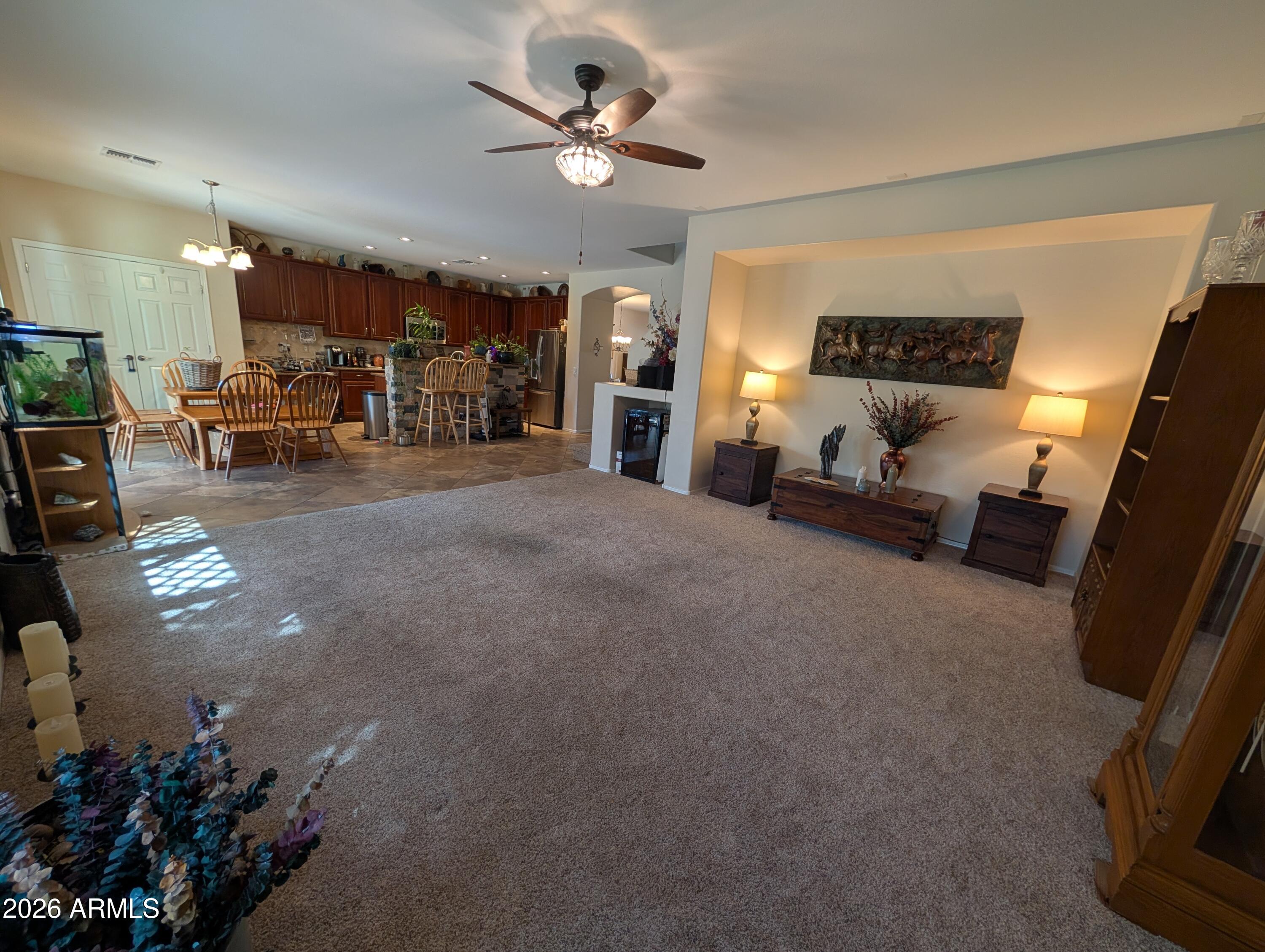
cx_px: 632
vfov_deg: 94.6
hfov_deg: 110.5
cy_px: 476
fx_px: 439
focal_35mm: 12
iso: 61
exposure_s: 1/40
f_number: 1.7
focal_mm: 2.02
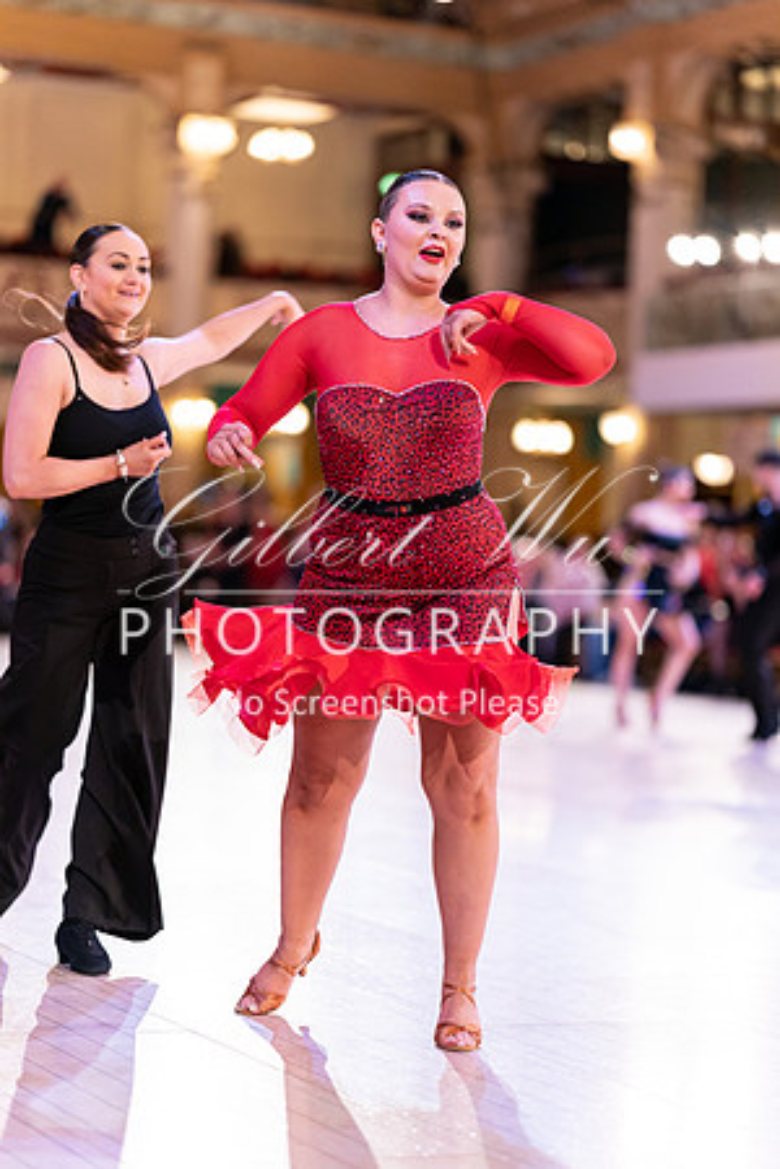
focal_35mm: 85
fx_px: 2762
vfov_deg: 23.9
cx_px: 390
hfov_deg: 16.1
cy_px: 584
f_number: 1.4
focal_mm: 85
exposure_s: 1/1000
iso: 2500
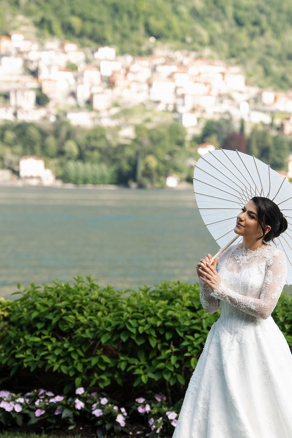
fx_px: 1362
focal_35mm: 112
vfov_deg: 18.1
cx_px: 231
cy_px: 332
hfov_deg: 12.2
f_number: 2.2
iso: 100
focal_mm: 64
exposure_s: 1/800
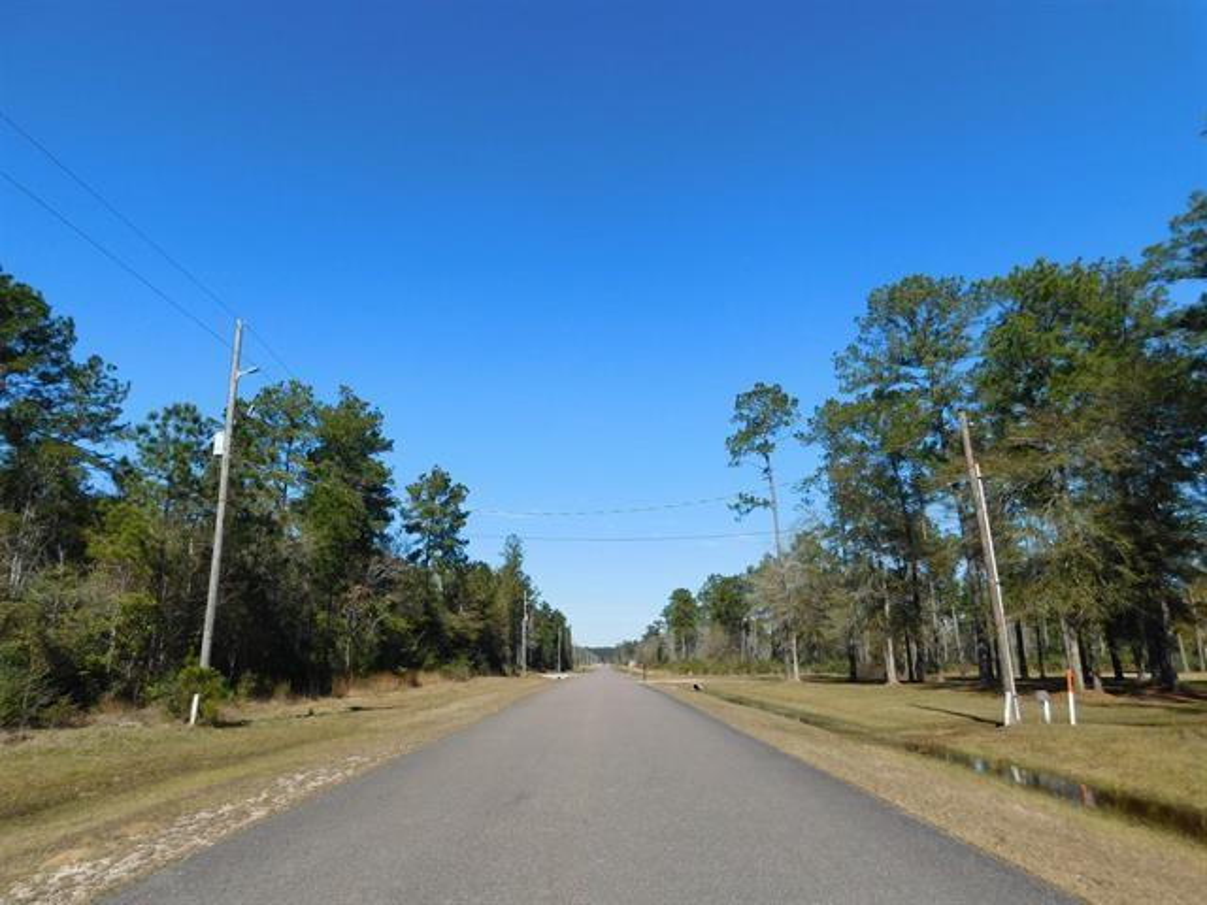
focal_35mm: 23
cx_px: 604
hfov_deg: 73.9
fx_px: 802
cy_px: 452
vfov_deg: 58.9
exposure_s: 1/500
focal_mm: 4
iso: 125
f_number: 6
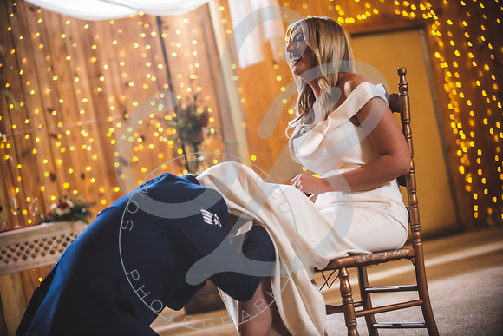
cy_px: 168
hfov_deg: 20.8
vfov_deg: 14.0
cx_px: 252
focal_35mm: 98
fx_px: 1370
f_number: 2.8
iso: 1250
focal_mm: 98
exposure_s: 1/200
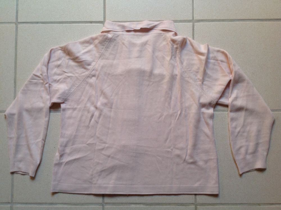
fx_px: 284
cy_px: 105
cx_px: 140
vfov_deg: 40.6
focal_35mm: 35
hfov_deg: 52.7
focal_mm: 4.28
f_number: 2.4
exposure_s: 1/40
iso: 64
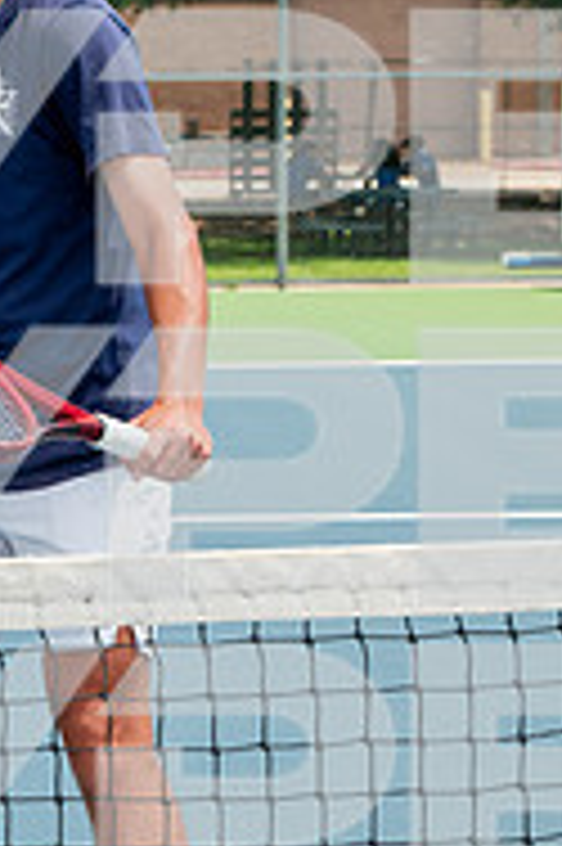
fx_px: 2815
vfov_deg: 17.1
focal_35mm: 120
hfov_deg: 11.3
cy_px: 468
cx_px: 54
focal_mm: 50
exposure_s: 1/400
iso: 125
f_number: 7.1
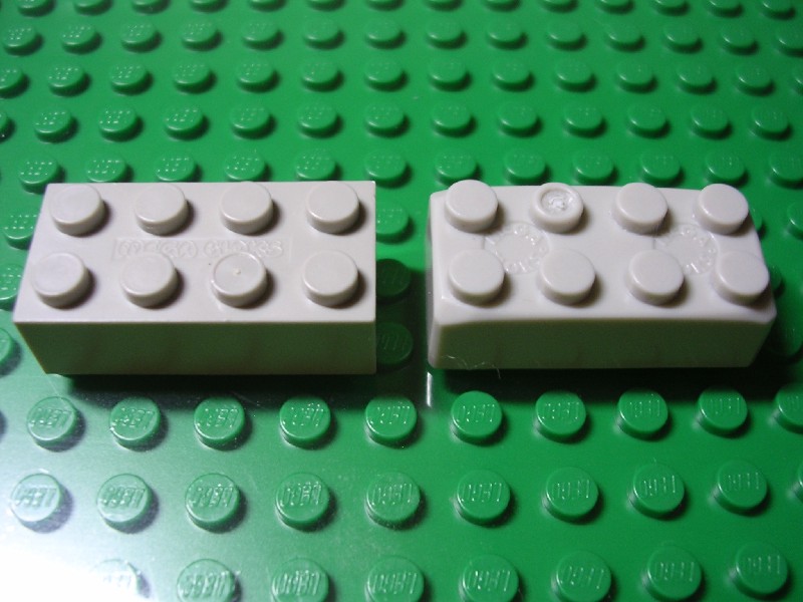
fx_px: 881
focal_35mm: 38
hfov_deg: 49.0
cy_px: 301
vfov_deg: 37.7
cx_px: 402
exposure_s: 1/9.3
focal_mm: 5.8
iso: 100
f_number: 2.8
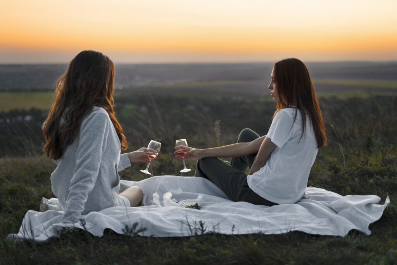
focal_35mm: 50
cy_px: 132
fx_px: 551
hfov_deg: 39.6
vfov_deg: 27.0
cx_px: 198
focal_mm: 50
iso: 400
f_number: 1.8
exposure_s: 1/80
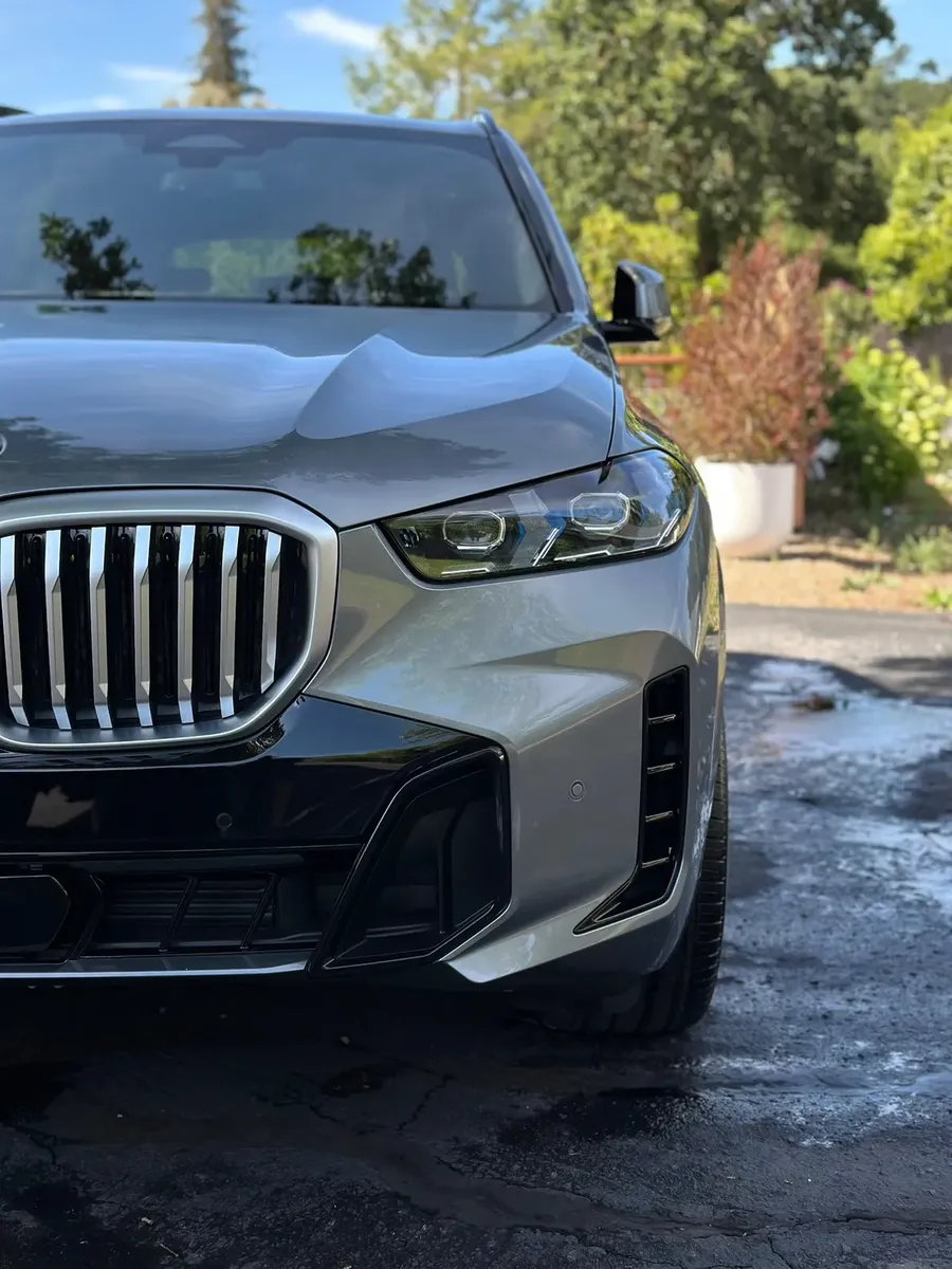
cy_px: 634
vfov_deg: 39.7
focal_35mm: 48
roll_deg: +1.6
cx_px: 476
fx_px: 1760
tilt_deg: -7.4
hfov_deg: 30.3
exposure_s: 1/1258
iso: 80
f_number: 1.78
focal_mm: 6.86
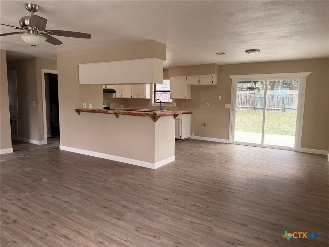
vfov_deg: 56.8
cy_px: 124
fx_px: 228
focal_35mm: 24
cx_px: 164
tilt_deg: -5.7
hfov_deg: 71.6
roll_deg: -1.0
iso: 160
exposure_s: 1/193
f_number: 1.78
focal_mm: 6.76
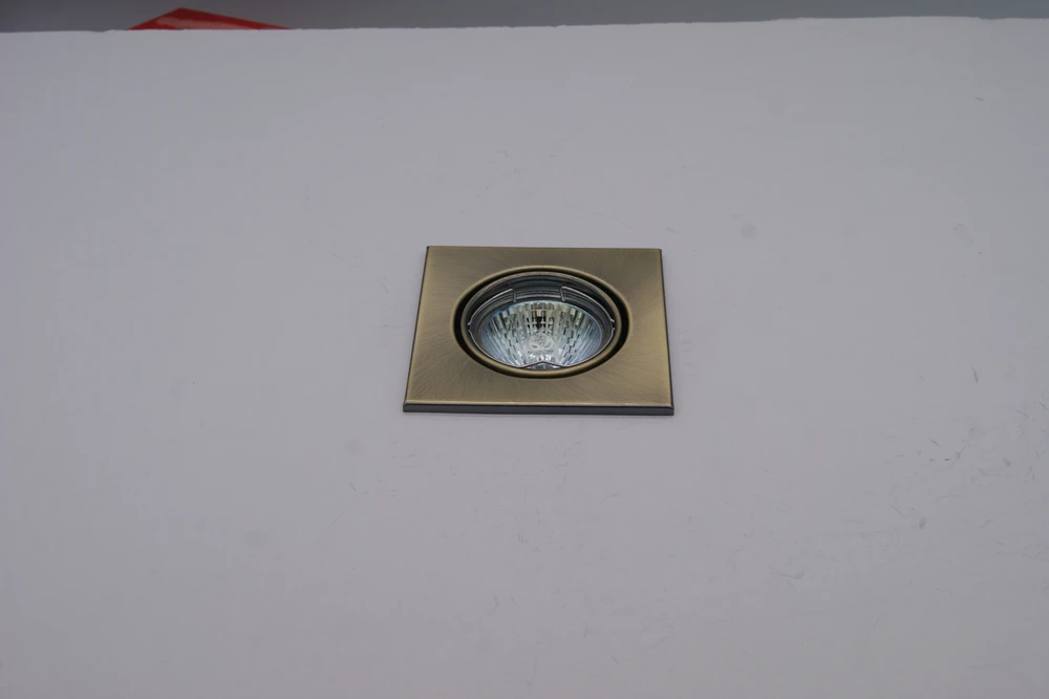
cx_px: 524
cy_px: 350
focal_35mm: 45
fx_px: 1311
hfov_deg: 43.6
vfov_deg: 29.8
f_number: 11
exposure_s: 1/80
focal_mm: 30
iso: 100
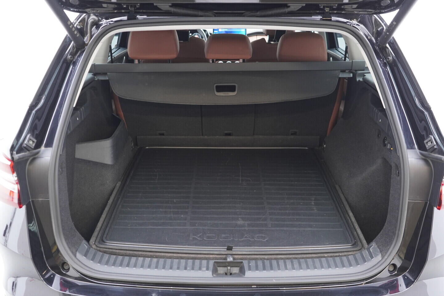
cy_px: 148
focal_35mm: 36
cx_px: 222
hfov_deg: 53.1
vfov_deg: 36.9
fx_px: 444
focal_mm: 24
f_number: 2.8
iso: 800
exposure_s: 1/40
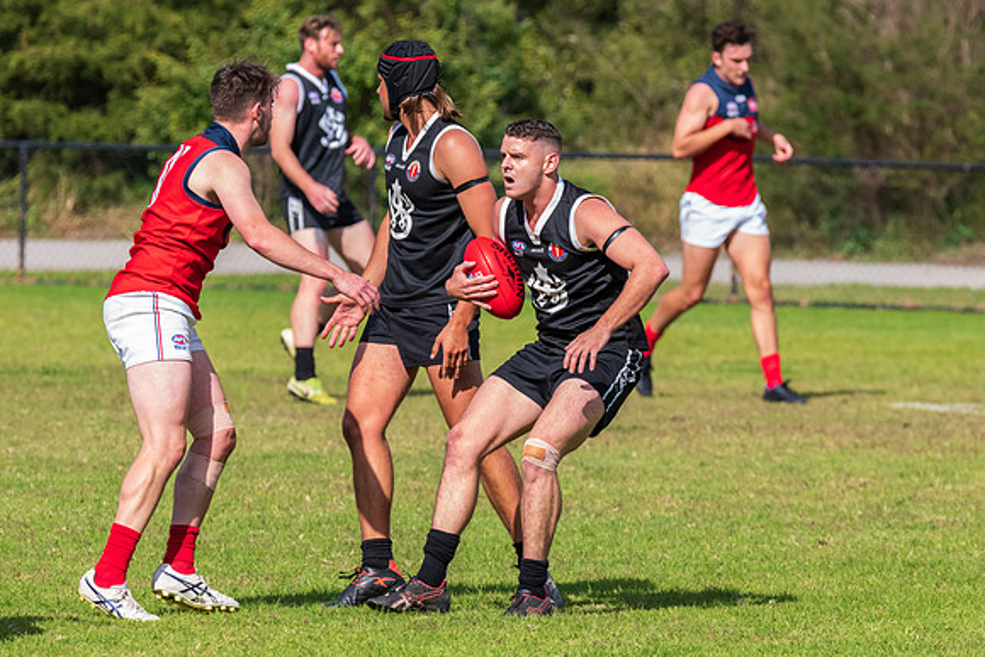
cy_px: 337
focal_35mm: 531
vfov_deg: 2.6
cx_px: 511
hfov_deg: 3.9
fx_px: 14536
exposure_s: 1/1600
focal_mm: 400
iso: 1250
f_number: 11
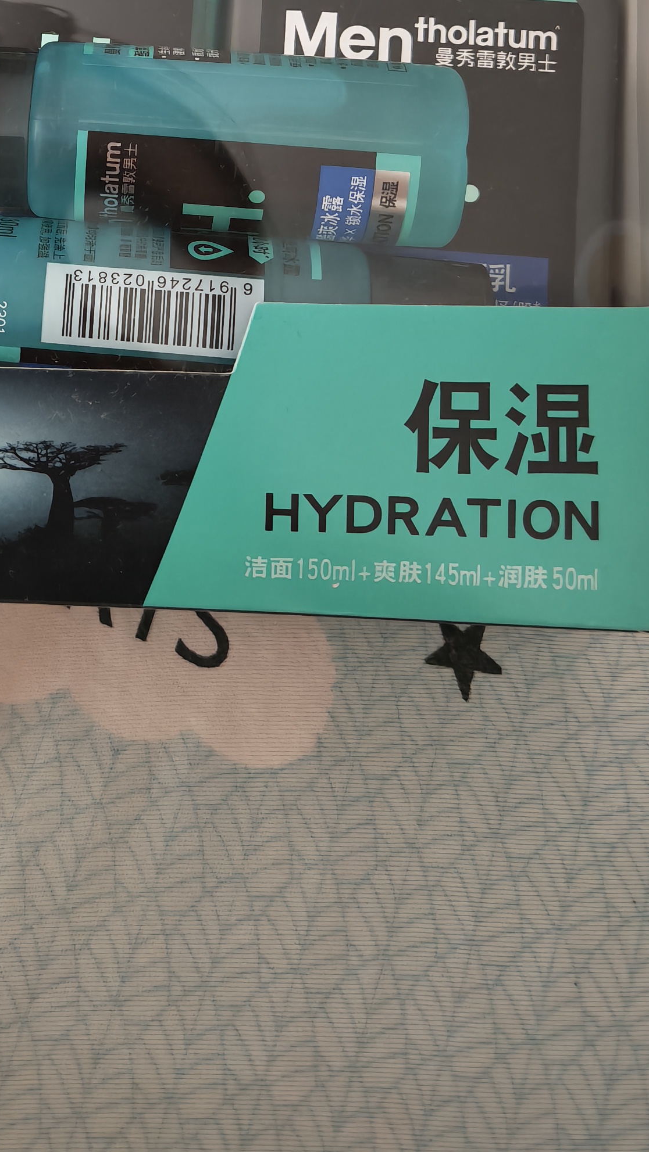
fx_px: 1651
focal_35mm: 54
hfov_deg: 21.2
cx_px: -52
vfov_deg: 35.2
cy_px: 28
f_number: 1.9
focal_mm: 6.67
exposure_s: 1/17
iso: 3200
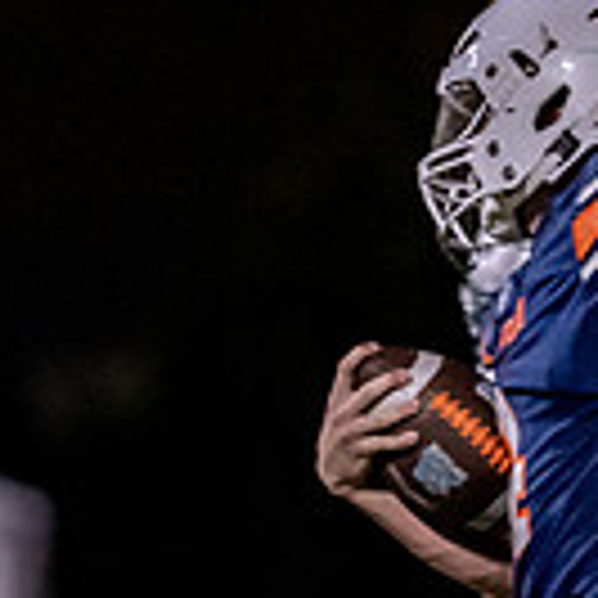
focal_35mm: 799
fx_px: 15616
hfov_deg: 2.2
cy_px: 717
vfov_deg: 2.2
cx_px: 471
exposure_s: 1/1000
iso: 1600
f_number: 1.8
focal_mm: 135
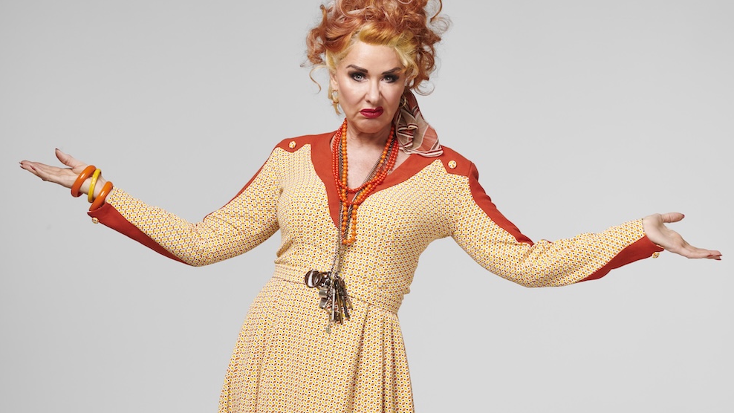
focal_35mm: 53
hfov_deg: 39.2
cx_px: 368
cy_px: 198
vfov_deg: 22.6
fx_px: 1032
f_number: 9
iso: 320
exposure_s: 1/250
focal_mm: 50
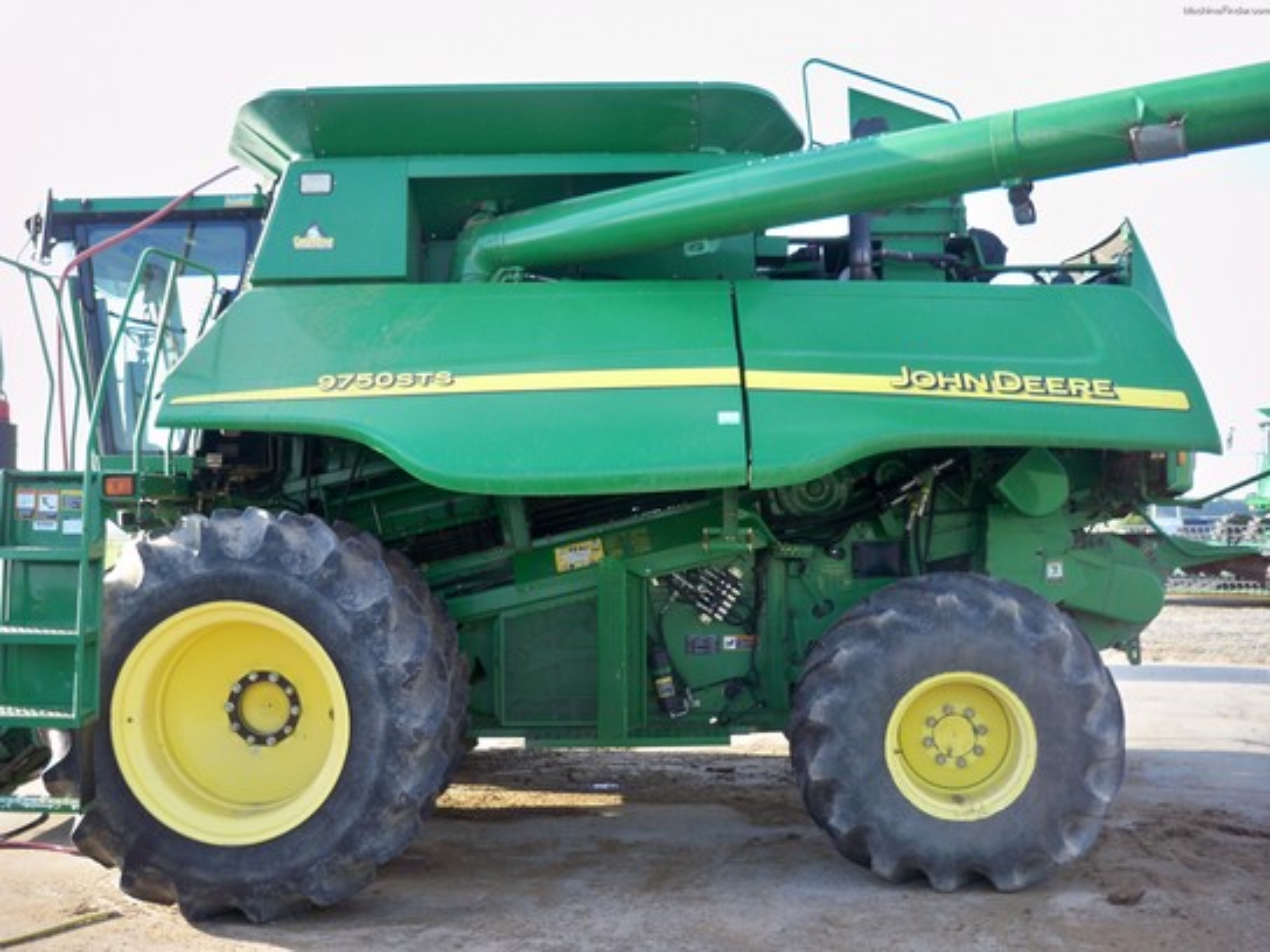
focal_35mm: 35
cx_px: 635
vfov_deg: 40.7
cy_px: 476
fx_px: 1284
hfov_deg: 52.6
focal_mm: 6.3
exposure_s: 1/125
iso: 64
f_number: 3.1
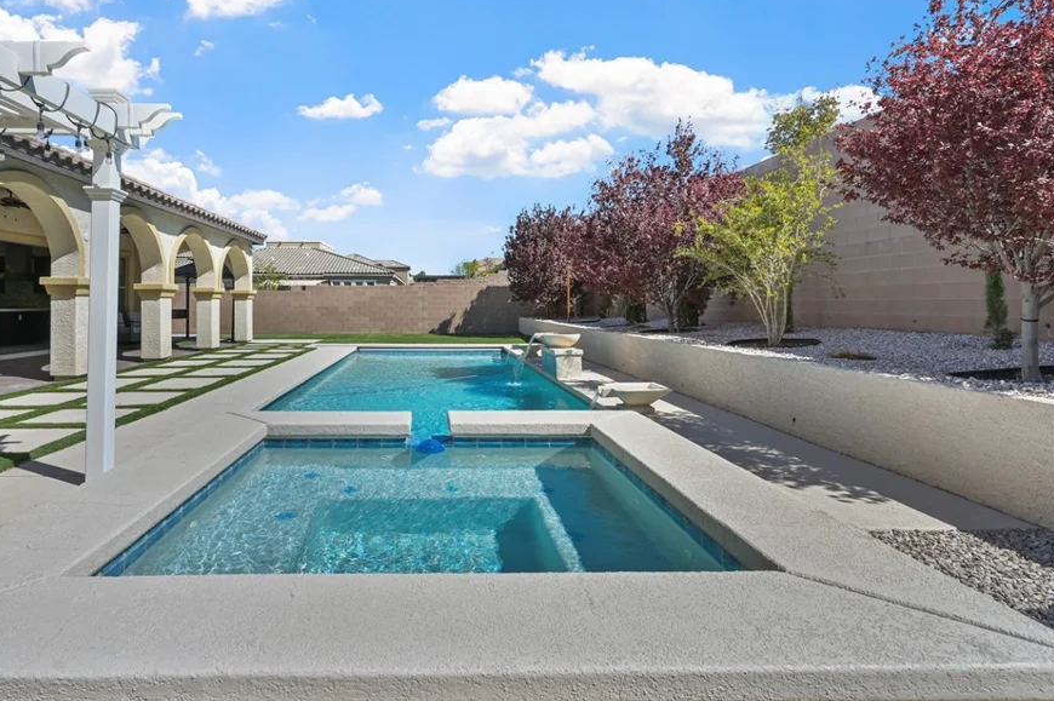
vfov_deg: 61.6
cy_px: 301
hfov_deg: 83.3
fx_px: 585
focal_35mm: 20
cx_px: 437
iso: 500
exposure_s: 1/1000
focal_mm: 17
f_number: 8
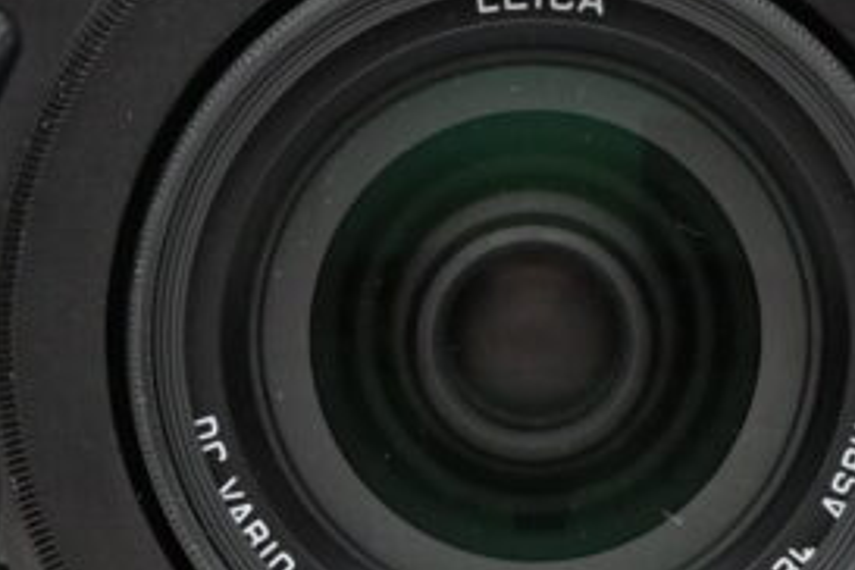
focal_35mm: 417
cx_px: 385
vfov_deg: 3.3
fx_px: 9903
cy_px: 221
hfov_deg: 4.9
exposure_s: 1/200
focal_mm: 74
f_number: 8
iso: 800
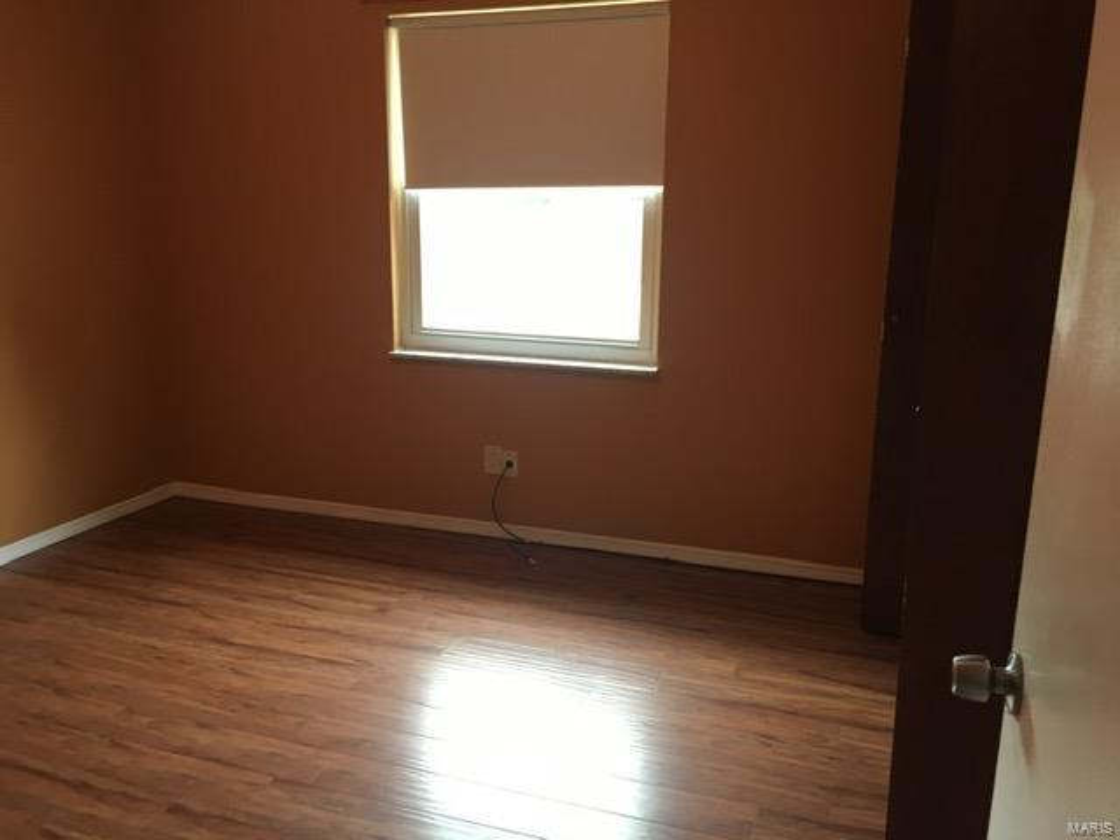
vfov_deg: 48.2
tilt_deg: -15.9
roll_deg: -0.3
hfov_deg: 61.7
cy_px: 420
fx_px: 938
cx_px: 560
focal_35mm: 29
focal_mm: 4.15
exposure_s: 1/30
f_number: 2.2
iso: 160
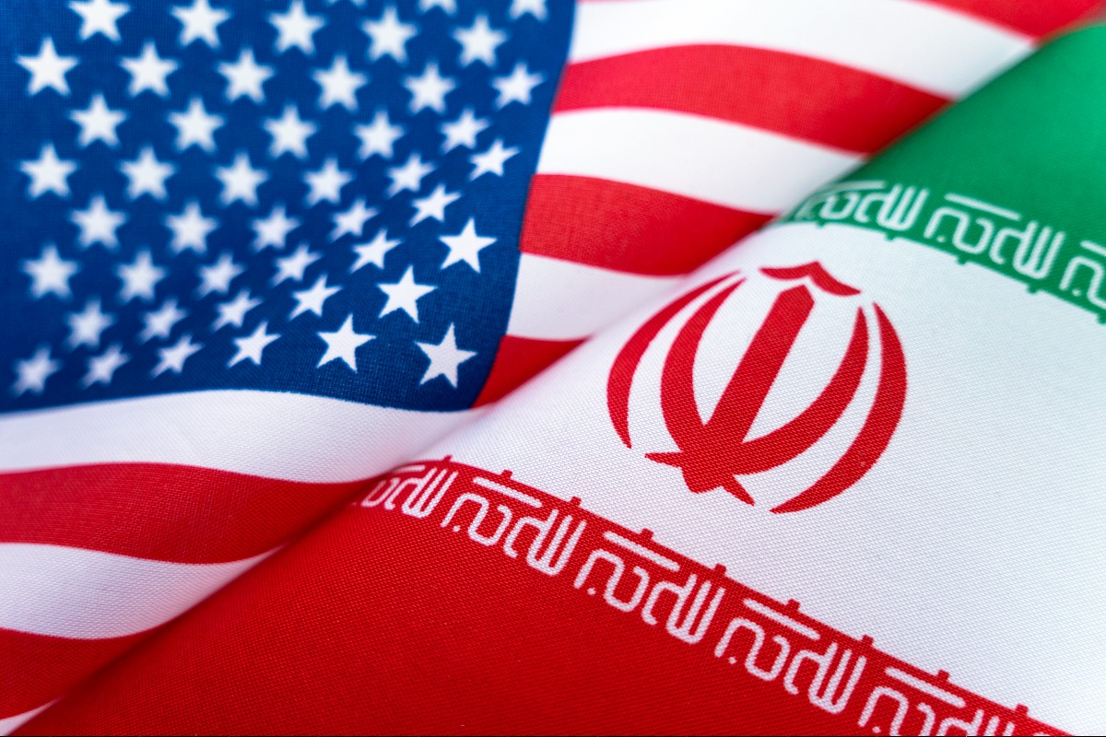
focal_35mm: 38
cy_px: 368
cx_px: 553
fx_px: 1166
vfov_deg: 35.1
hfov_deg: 50.8
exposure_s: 1/320
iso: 200
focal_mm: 25.3
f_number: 2.8
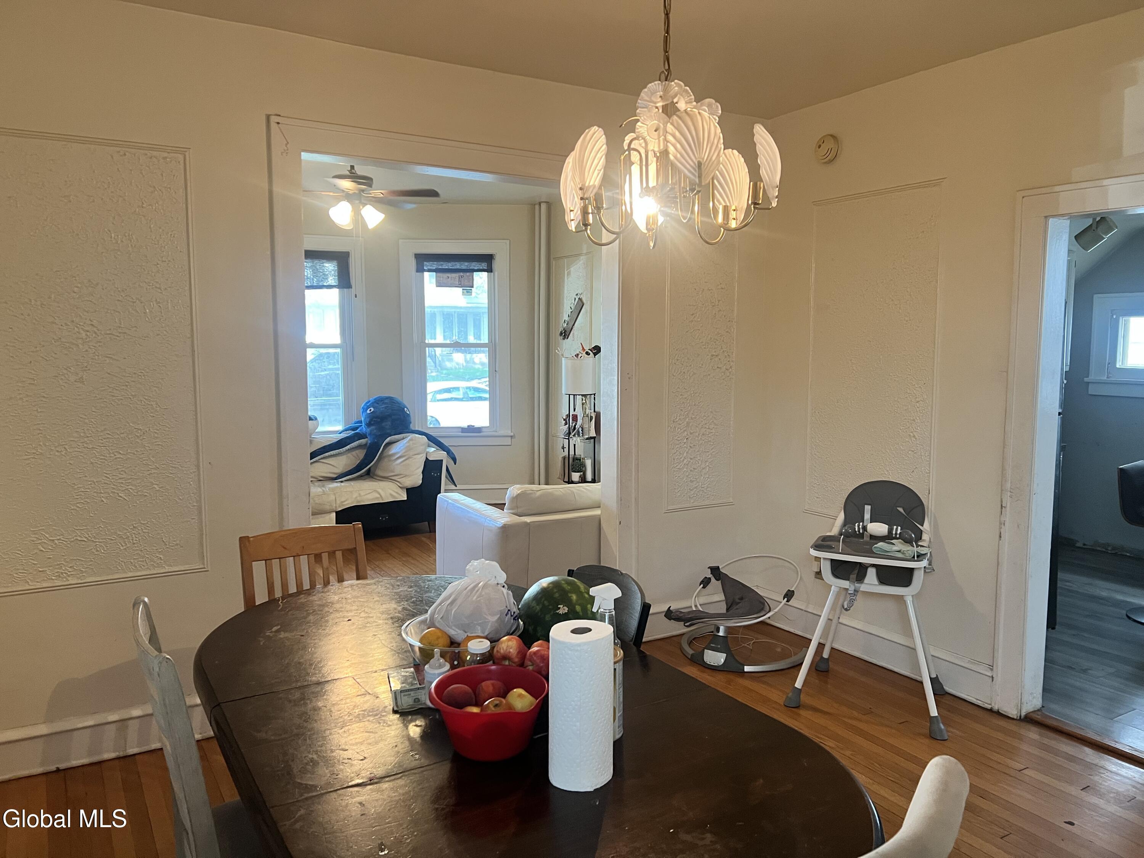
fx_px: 859
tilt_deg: -4.2
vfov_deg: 53.1
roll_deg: +0.8
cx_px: 572
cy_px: 429
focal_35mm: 26
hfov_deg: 67.3
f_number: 1.5
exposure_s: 1/60
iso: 200
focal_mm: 5.7
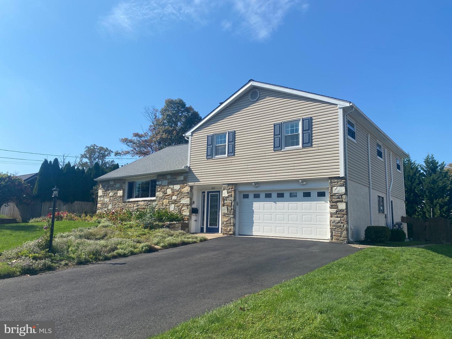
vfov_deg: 53.1
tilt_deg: +8.1
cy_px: 170
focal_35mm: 26
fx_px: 339
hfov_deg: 67.3
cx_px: 226
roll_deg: -0.9
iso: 32
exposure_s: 1/3497
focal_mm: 4.25
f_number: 1.8
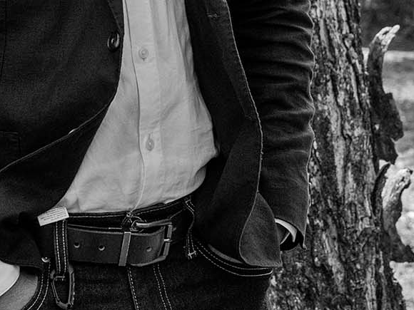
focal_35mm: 167
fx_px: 1997
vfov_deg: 8.7
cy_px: -108
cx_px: 136
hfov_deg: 11.8
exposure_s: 1/640
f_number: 8
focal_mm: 70
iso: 800
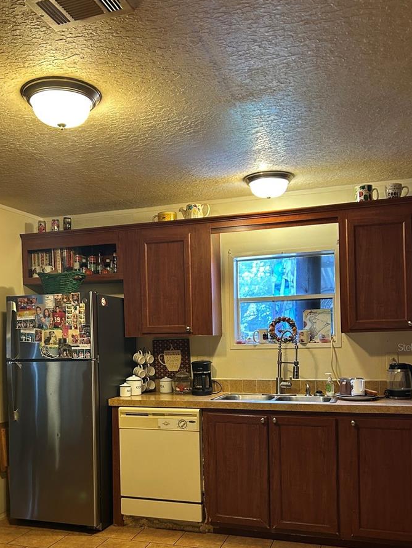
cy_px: 347
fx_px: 555
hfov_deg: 40.5
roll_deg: +2.2
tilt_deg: -0.9
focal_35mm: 35
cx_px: 164
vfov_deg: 52.0
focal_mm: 5.7
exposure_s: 1/60
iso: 200
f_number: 1.5
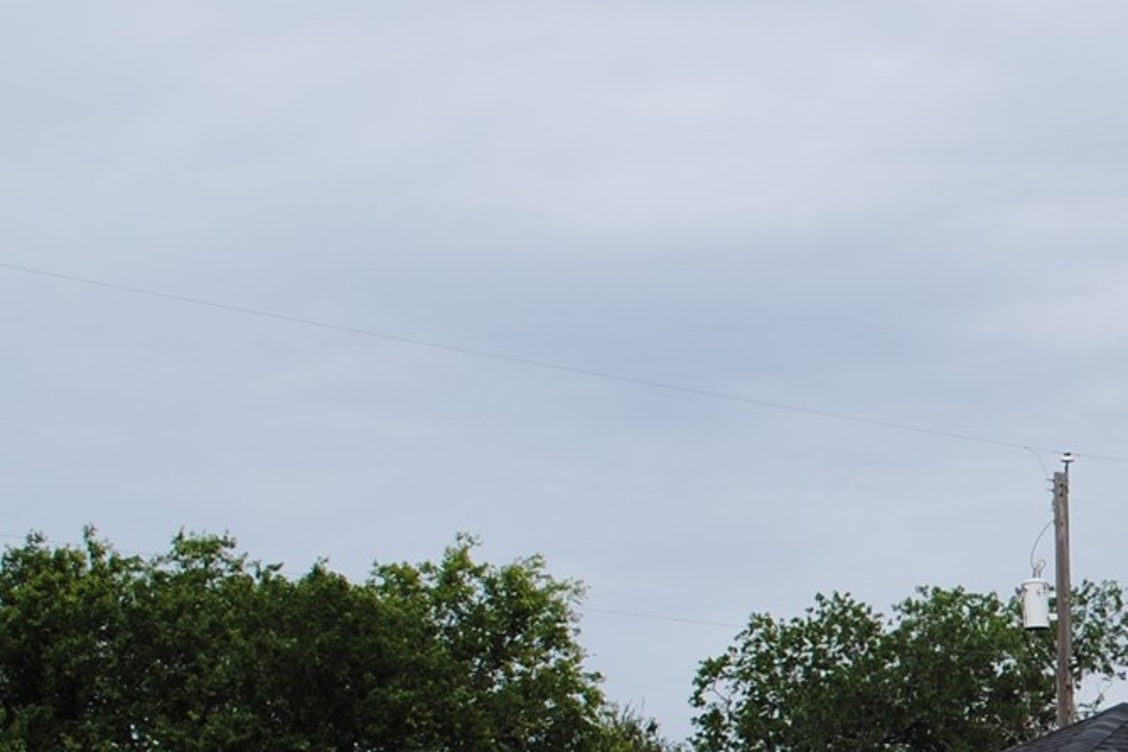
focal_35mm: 107
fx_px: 3352
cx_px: 1557
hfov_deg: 17.6
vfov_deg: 12.6
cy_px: 799
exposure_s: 1/400
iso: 100
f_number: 8
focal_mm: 22
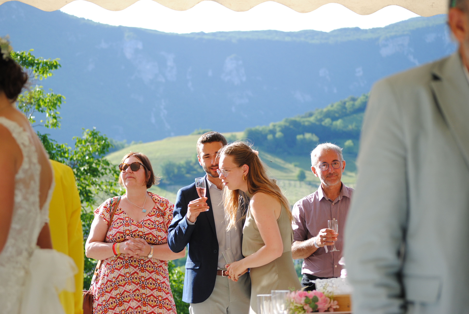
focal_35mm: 105
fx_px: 1370
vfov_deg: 13.1
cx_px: 234
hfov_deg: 19.4
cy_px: 157
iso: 200
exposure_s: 1/320
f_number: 4.5
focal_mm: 70
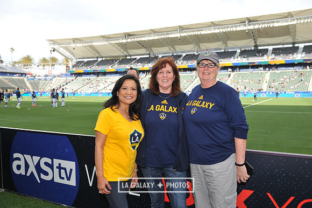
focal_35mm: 32
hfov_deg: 58.7
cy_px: 104
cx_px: 156
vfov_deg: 41.1
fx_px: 277
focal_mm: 32
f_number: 5.6
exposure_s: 1/500
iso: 250
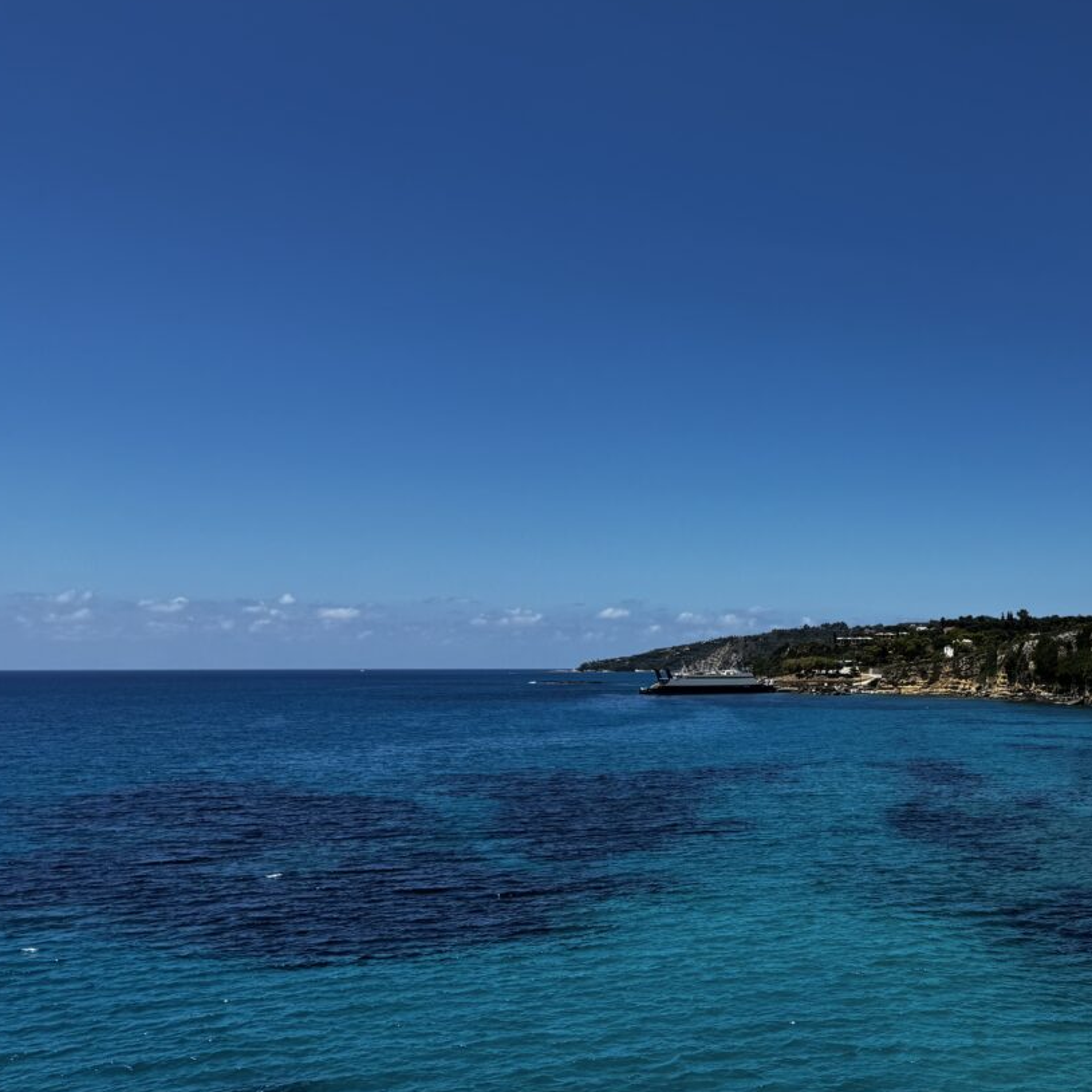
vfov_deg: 41.4
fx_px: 1428
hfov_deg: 39.3
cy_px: 710
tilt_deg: -2.1
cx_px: 950
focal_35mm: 40
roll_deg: -0.5
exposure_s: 1/5814
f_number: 1.78
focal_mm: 6.76
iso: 80
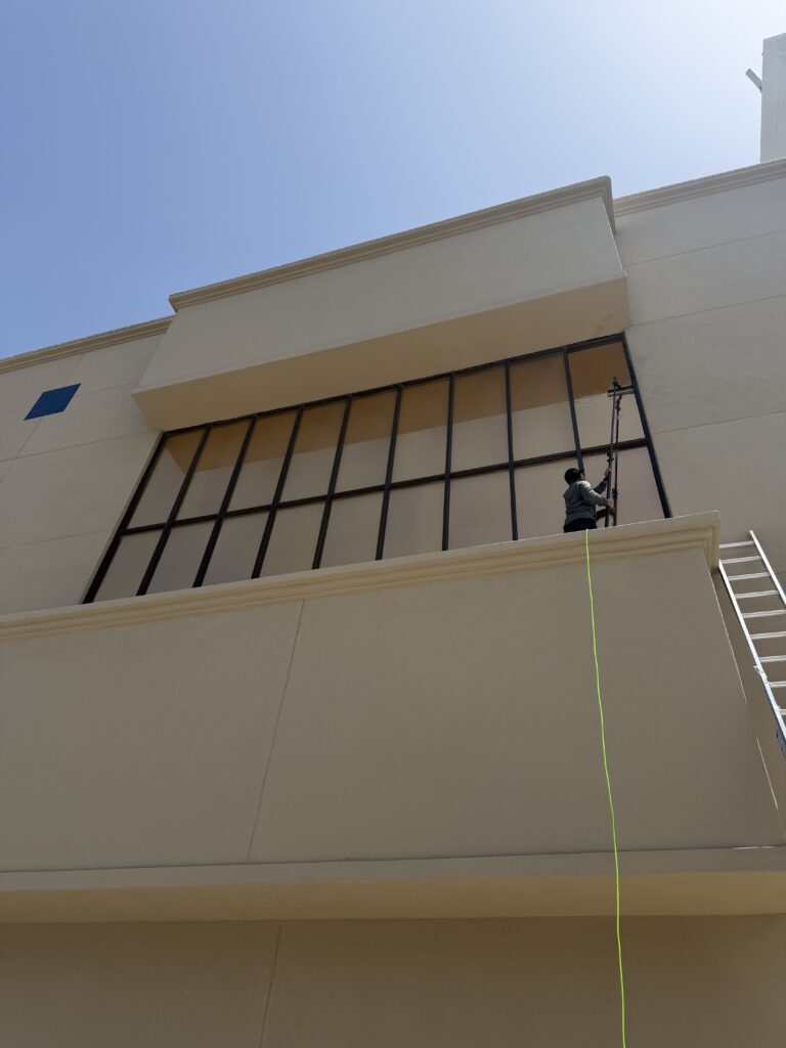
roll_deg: -7.2
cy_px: 524
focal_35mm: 24
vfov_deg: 71.6
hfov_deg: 56.8
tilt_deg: +44.9
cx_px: 393
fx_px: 727
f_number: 1.78
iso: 80
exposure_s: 1/4673
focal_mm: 6.76
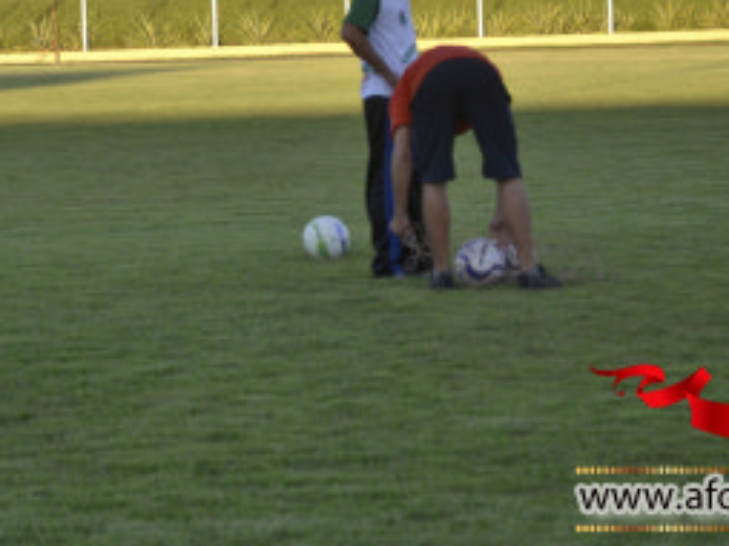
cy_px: 79
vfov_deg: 7.4
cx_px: 276
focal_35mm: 199
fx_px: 4187
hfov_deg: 9.9
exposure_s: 1/640
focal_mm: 70
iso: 400
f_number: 5.3
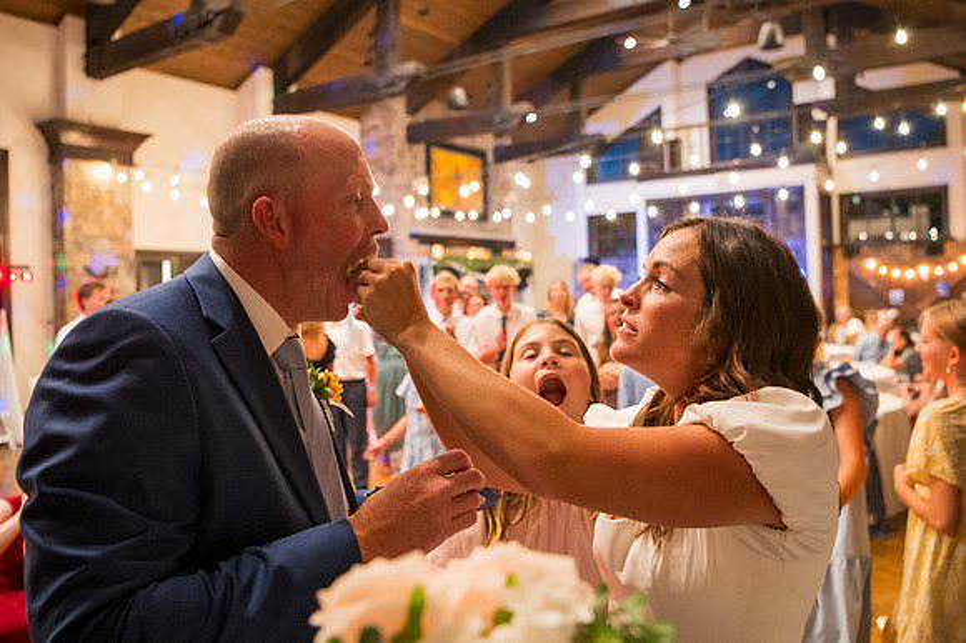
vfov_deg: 46.4
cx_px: 492
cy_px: 304
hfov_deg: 65.6
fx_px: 750
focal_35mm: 28
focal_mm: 24
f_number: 2.8
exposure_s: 1/80
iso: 6400
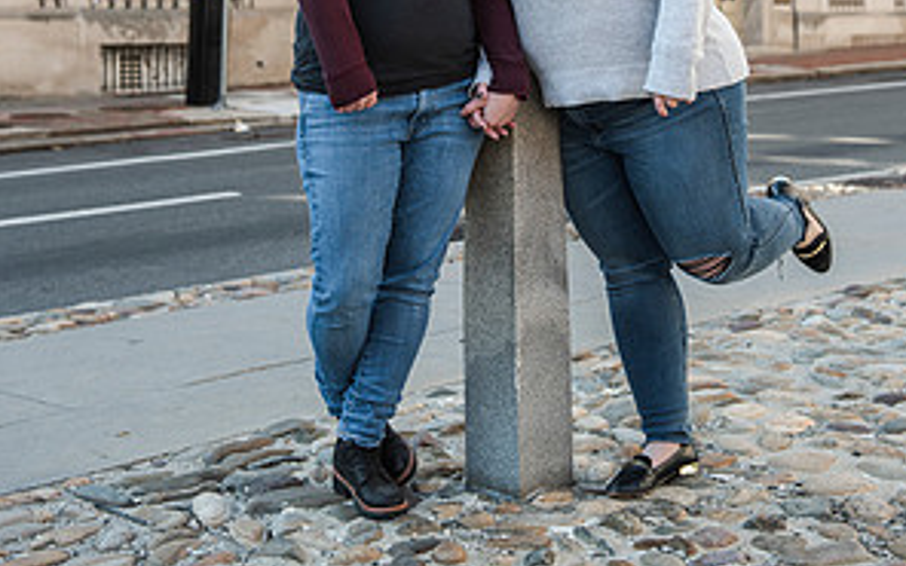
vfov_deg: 19.4
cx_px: 456
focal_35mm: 65
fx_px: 1605
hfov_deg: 31.5
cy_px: -9
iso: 400
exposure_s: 1/1000
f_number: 4
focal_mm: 42
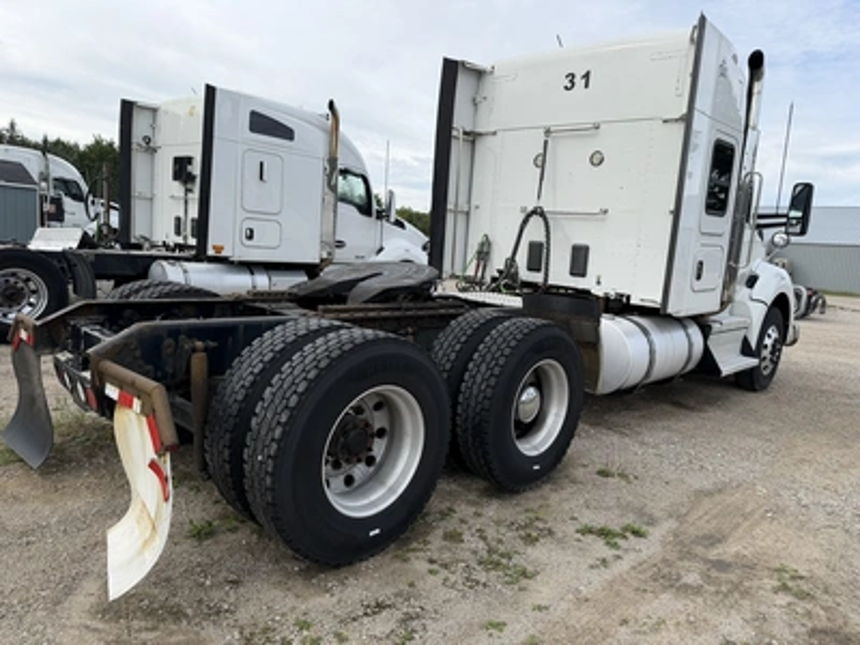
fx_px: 596
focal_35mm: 24
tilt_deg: -3.2
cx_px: 430
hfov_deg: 71.6
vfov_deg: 56.8
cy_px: 322
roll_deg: -3.8
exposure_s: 1/2445
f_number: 1.78
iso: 80
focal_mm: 6.76
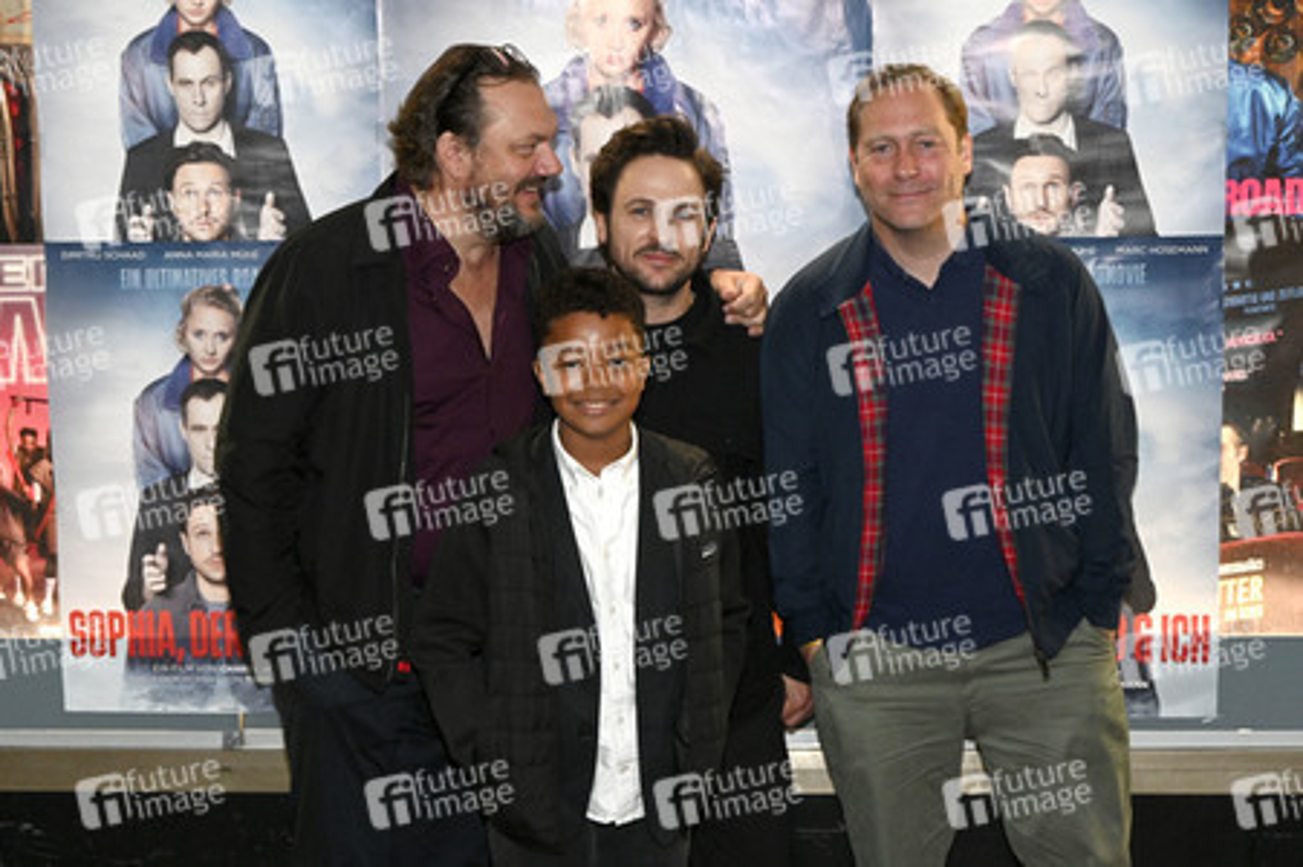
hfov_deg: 33.4
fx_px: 2170
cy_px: 434
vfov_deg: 22.6
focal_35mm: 60
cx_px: 652
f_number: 6
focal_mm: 60
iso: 5000
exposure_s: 1/200
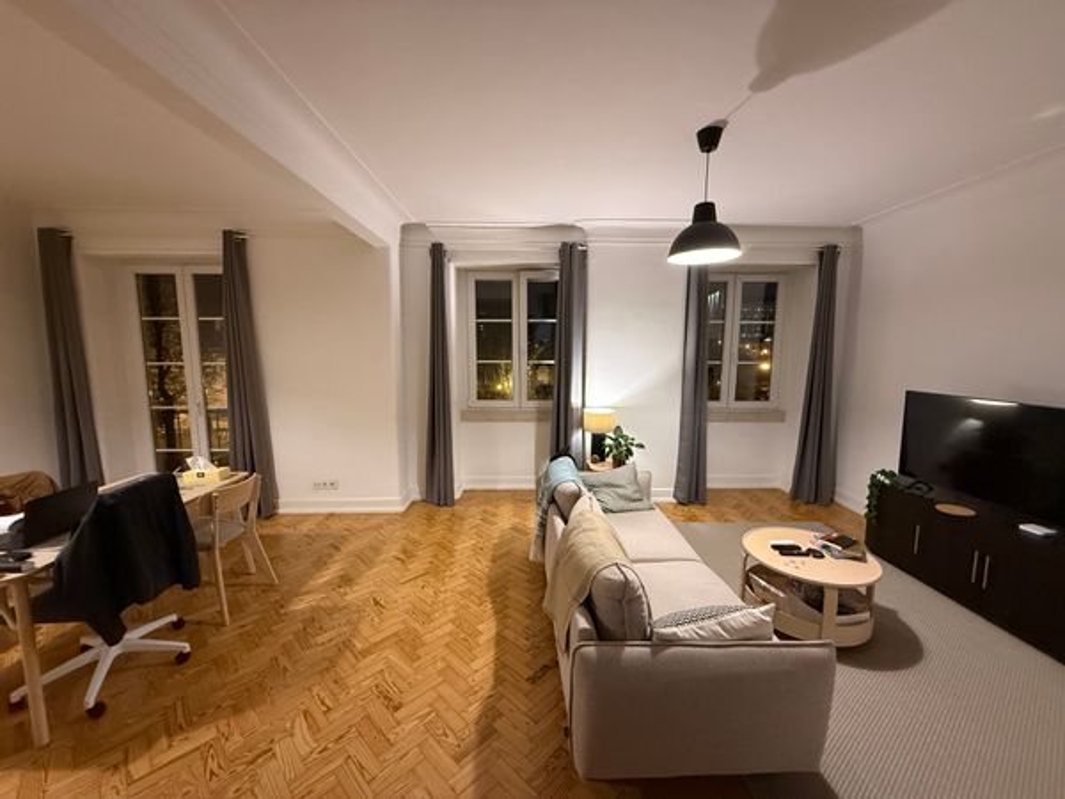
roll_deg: +0.0
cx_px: 532
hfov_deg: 102.1
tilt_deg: -7.1
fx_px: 431
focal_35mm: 14
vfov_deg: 85.7
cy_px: 400
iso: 640
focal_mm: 2.22
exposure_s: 1/50
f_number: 2.2
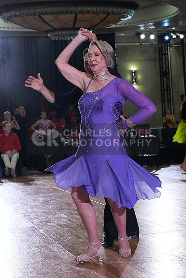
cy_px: 139
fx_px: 596
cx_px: 93
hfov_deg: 17.7
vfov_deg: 26.3
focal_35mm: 77
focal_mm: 77
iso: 5000
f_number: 7.1
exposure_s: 1/320
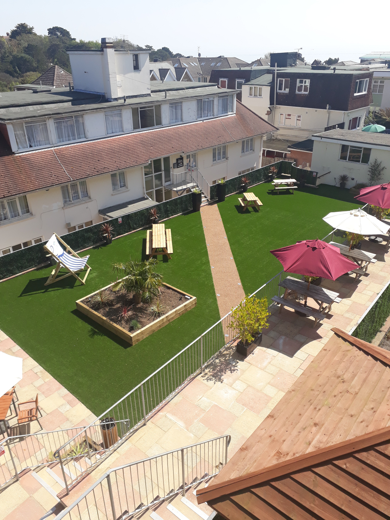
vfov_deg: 65.3
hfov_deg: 51.4
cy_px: 260
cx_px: 195
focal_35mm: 27
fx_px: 406
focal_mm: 3.6
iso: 40
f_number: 1.9
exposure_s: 1/1050
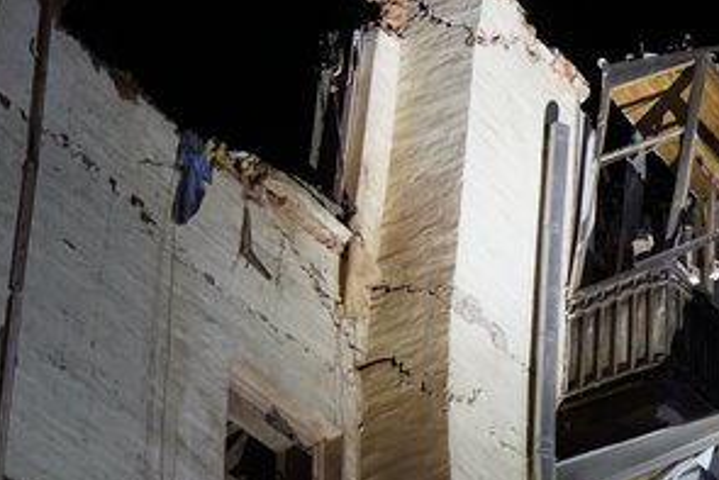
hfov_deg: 21.4
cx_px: 436
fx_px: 1898
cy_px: 199
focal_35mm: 95
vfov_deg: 14.4
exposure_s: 1/160
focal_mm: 70
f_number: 4
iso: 10000
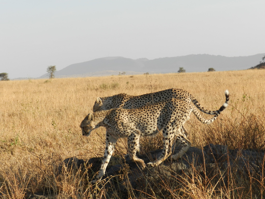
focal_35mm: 160
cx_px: 132
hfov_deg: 12.3
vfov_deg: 9.3
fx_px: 1225
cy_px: 100
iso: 160
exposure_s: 1/320
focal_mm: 28.4
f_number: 5.3
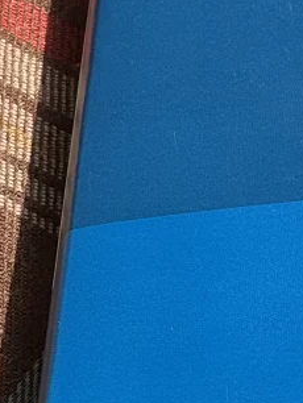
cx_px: 506
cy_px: -14
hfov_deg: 4.1
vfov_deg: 5.5
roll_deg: +3.8
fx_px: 4219
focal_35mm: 362
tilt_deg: -43.0
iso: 25
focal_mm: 9
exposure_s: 1/126
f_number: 2.8
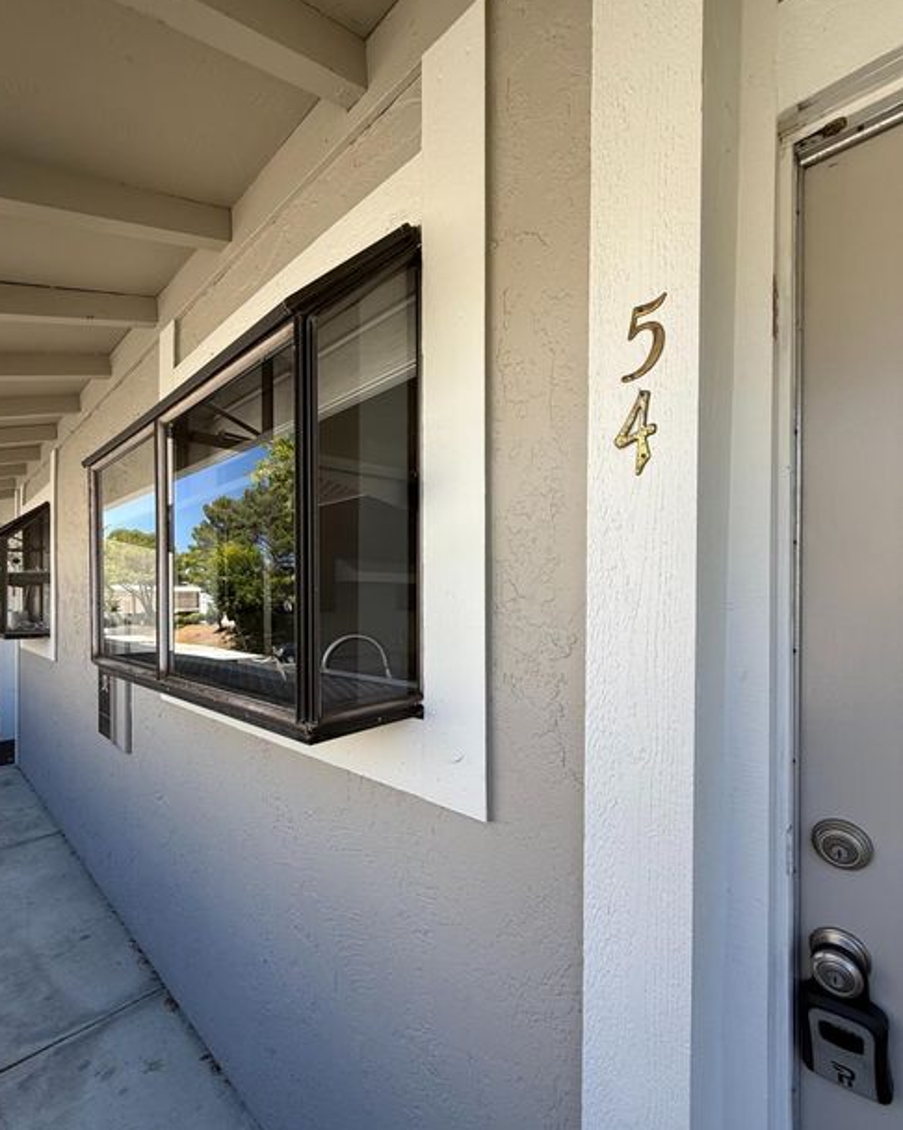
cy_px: 609
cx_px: 440
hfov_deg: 84.0
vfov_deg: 96.6
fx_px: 501
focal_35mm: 15
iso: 50
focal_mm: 2.22
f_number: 2.2
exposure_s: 1/400
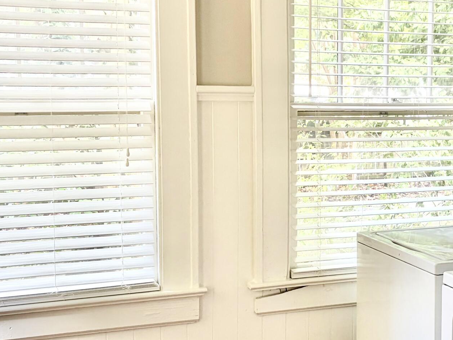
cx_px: 382
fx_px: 812
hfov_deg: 30.2
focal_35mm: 62
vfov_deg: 23.7
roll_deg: +0.0
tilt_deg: -4.3
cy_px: 178
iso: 125
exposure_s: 1/100
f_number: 1.6
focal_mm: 5.96
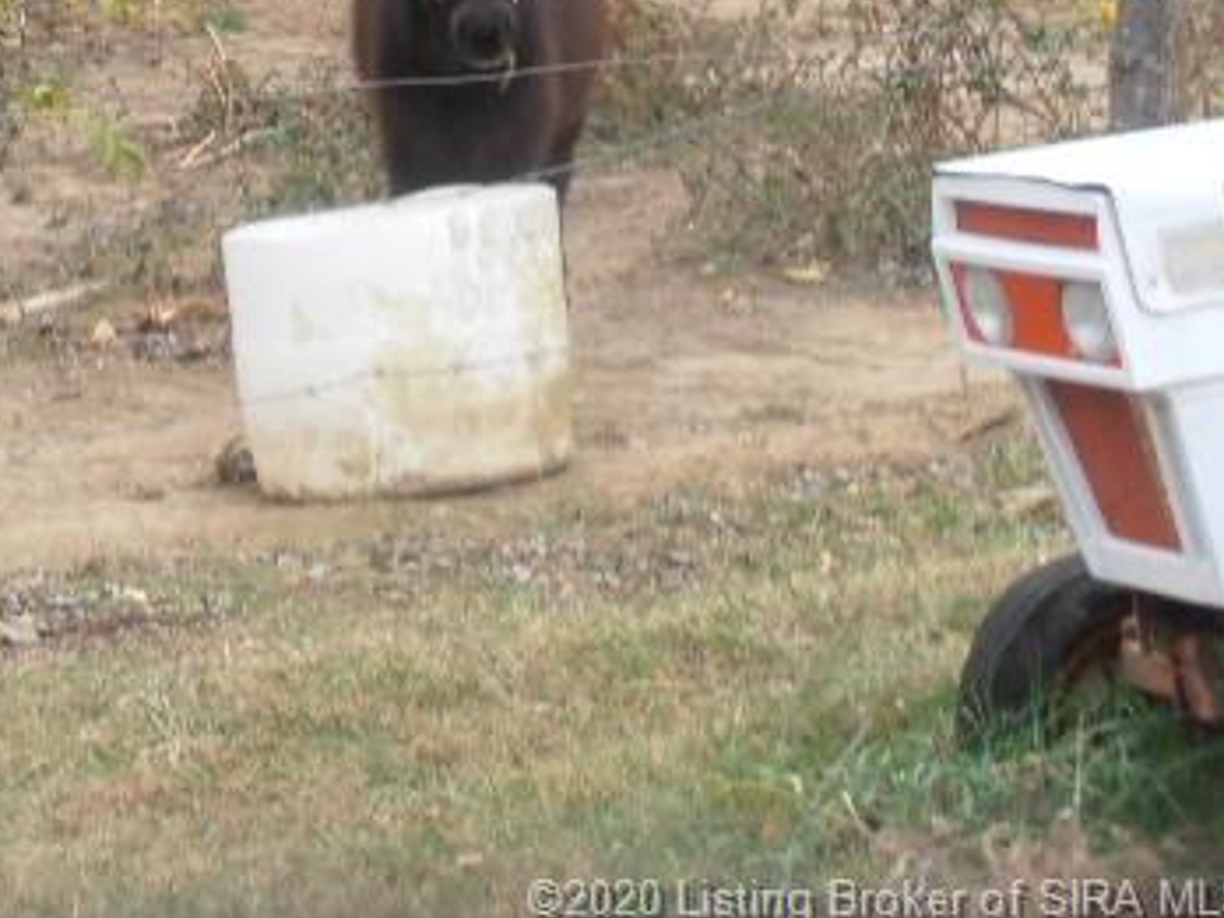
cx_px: 144
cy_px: 88
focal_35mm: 162
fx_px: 5728
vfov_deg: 9.1
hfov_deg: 12.1
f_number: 5.1
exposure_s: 1/60
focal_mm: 15.51
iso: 80
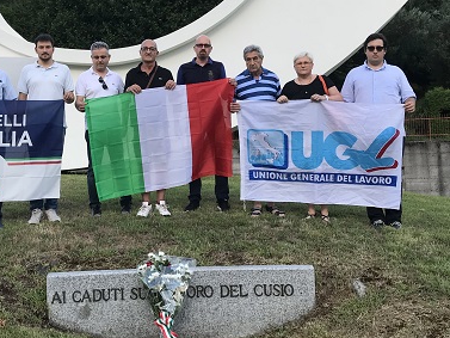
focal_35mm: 52
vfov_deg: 28.0
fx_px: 676
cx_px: 154
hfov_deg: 36.5
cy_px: 130
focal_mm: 3.99
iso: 20
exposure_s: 1/391
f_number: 1.8
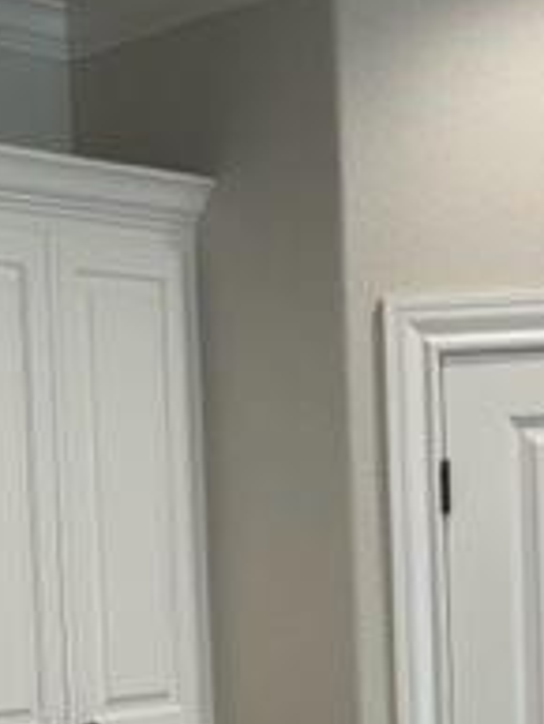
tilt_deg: -4.1
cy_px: 671
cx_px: 150
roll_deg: +2.5
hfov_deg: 17.1
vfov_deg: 22.1
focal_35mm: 86
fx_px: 1800
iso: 64
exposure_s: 1/120
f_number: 1.6
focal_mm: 4.2
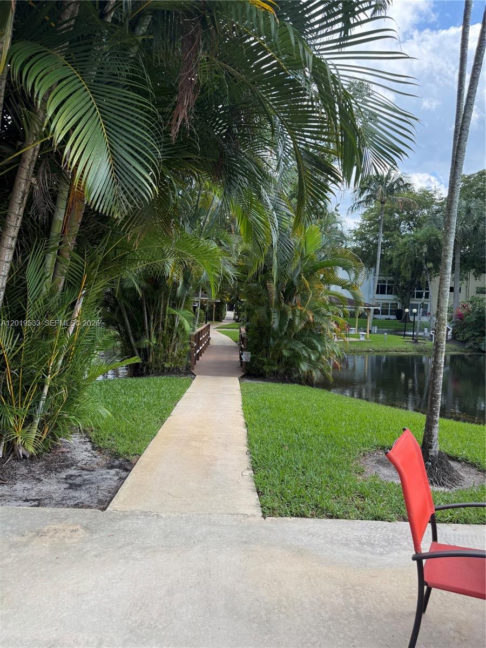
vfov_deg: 71.6
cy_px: 324
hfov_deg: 56.8
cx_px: 243
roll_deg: -2.0
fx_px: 449
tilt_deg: -2.5
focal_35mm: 24
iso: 100
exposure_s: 1/1091
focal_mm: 6.76
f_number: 1.78
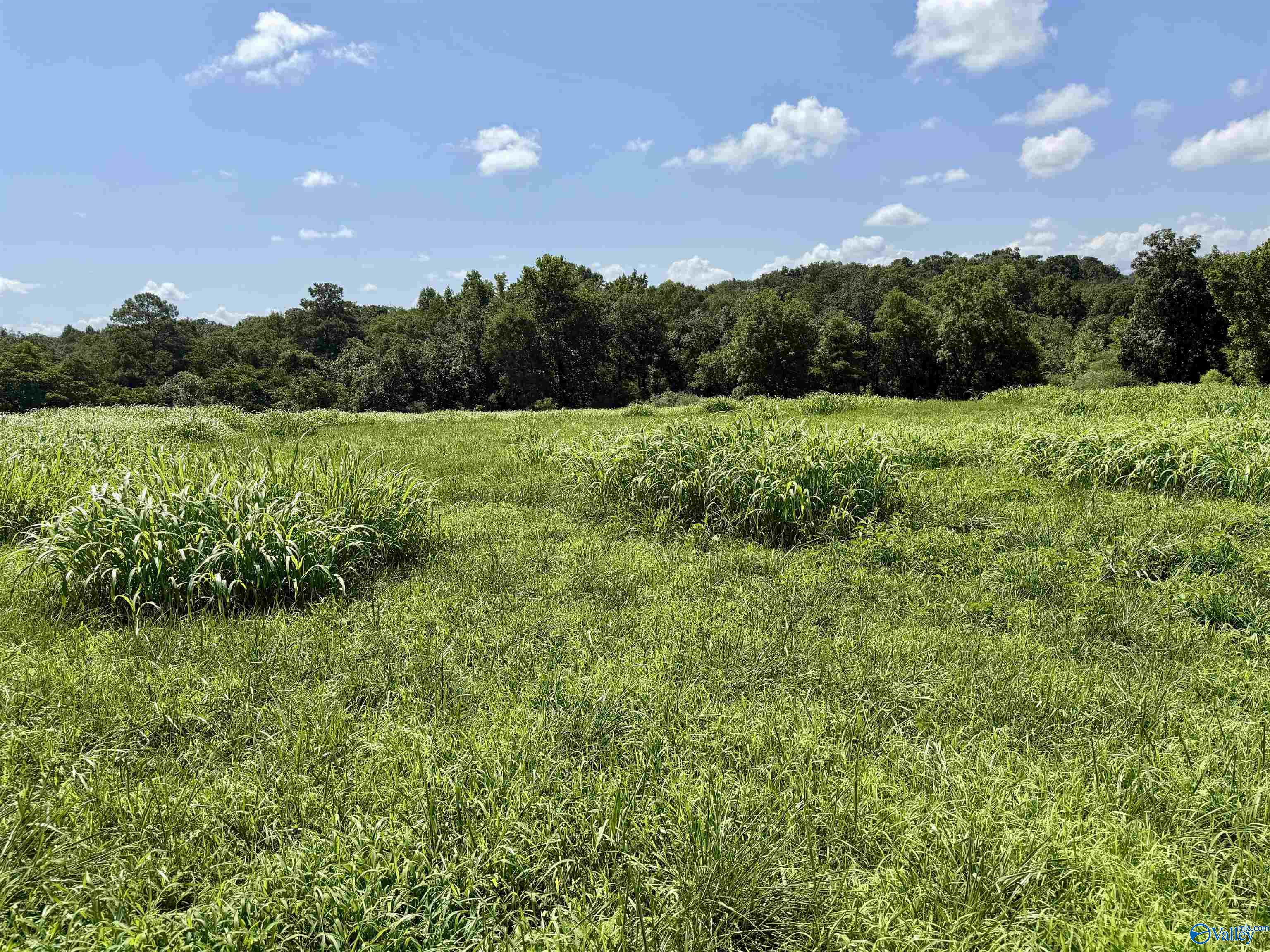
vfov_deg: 56.8
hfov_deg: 71.6
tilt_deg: -9.7
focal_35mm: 24
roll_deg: +3.9
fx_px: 881
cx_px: 635
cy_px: 476
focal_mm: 6.76
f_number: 1.78
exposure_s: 1/6173
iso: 80
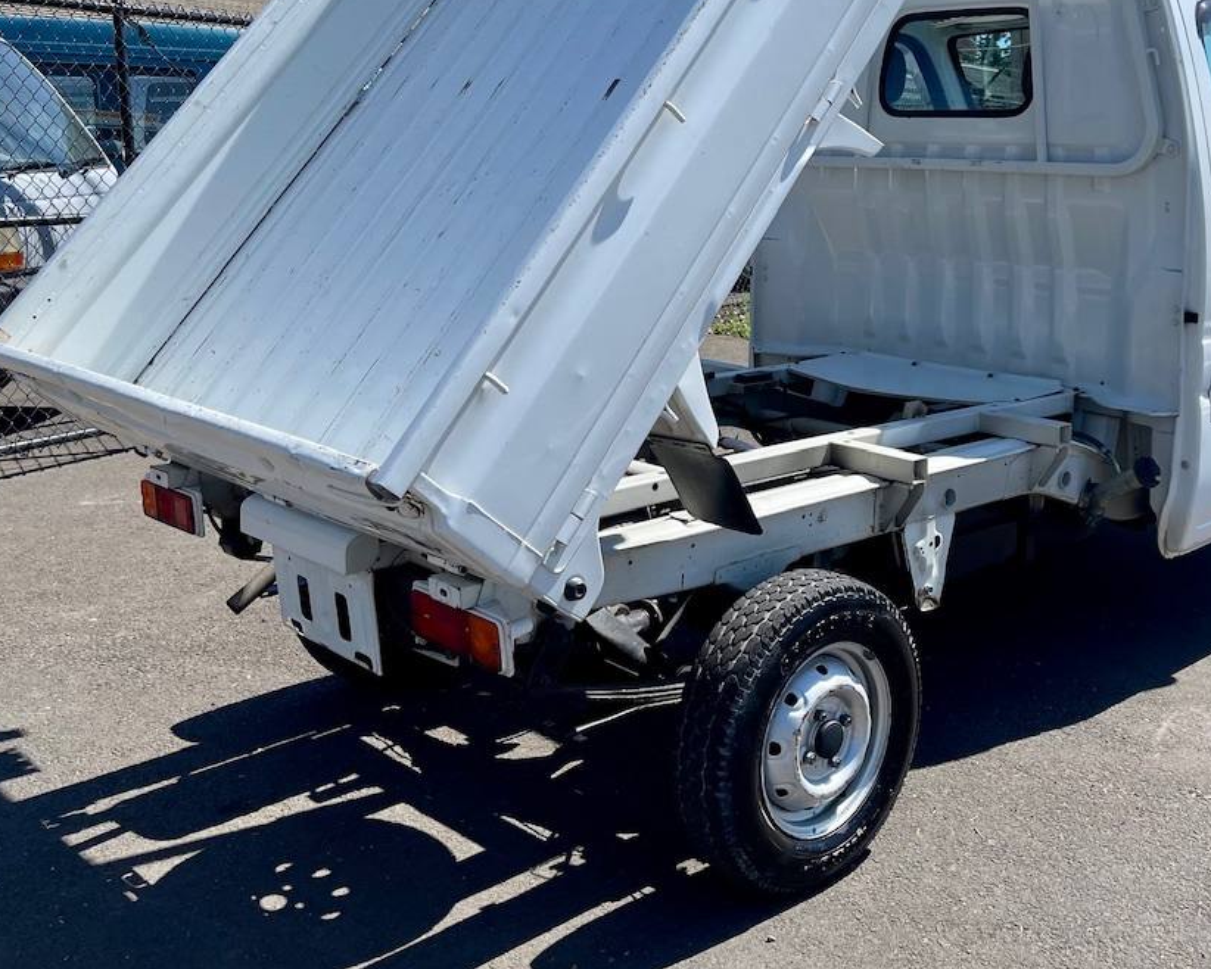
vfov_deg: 38.4
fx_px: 1362
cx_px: 781
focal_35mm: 38
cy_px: 265
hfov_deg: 47.3
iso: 32
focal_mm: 5.1
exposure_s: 1/2786
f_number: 1.6
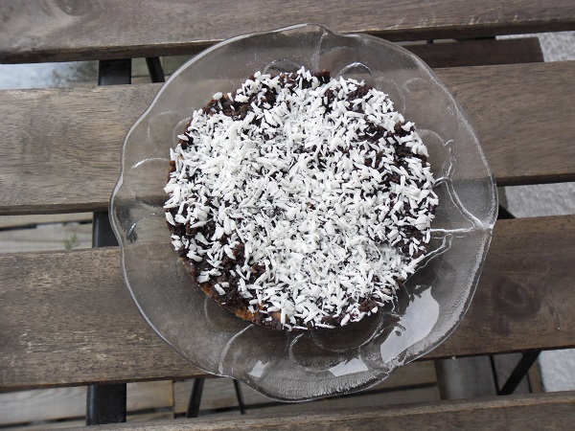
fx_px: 448
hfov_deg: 65.3
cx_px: 288
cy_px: 216
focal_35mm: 27
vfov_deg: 51.4
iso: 100
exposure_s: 1/79
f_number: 3.5
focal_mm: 4.9
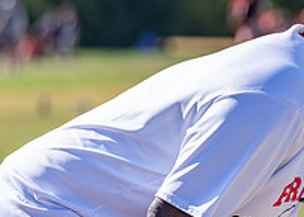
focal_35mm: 369
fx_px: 3184
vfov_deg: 3.9
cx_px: 357
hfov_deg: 5.4
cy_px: 157
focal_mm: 118
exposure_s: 1/1600
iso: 100
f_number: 2.8
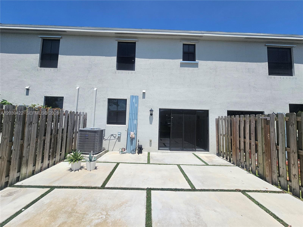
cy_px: 114
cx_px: 152
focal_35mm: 13
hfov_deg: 106.2
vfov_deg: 89.9
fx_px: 114
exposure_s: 1/4579
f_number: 2.2
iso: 50
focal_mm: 2.2
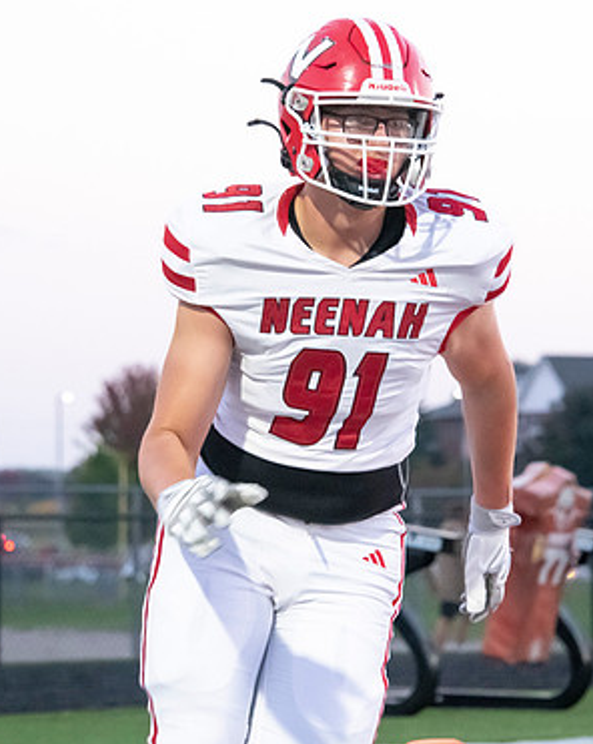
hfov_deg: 6.5
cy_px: 337
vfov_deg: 8.1
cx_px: 314
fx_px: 5230
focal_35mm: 238
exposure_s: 1/320
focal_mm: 150
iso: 10000
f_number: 7.1
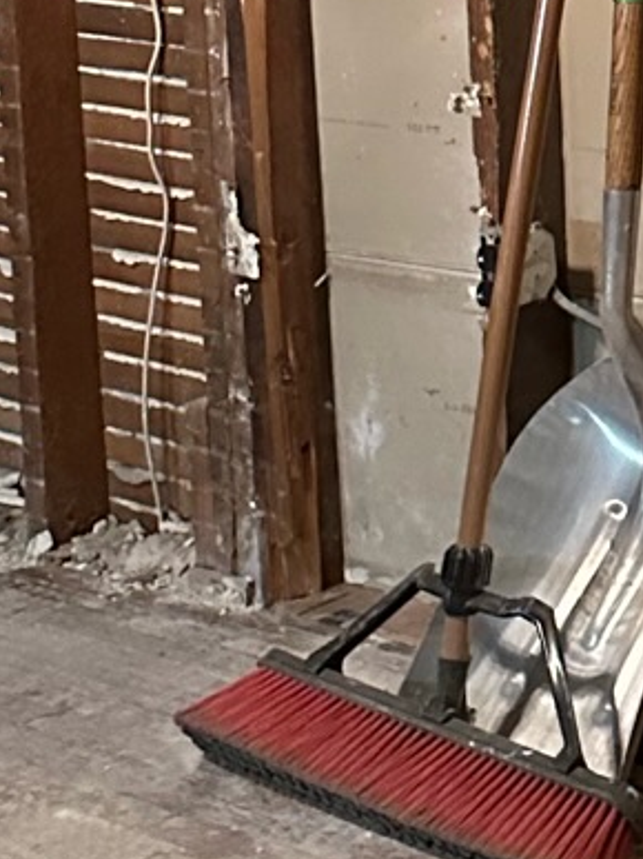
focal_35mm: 127
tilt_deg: -4.8
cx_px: 1534
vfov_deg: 14.5
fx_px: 3147
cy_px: -423
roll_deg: +1.8
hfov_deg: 10.2
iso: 640
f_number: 1.78
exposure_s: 1/40
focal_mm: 6.86
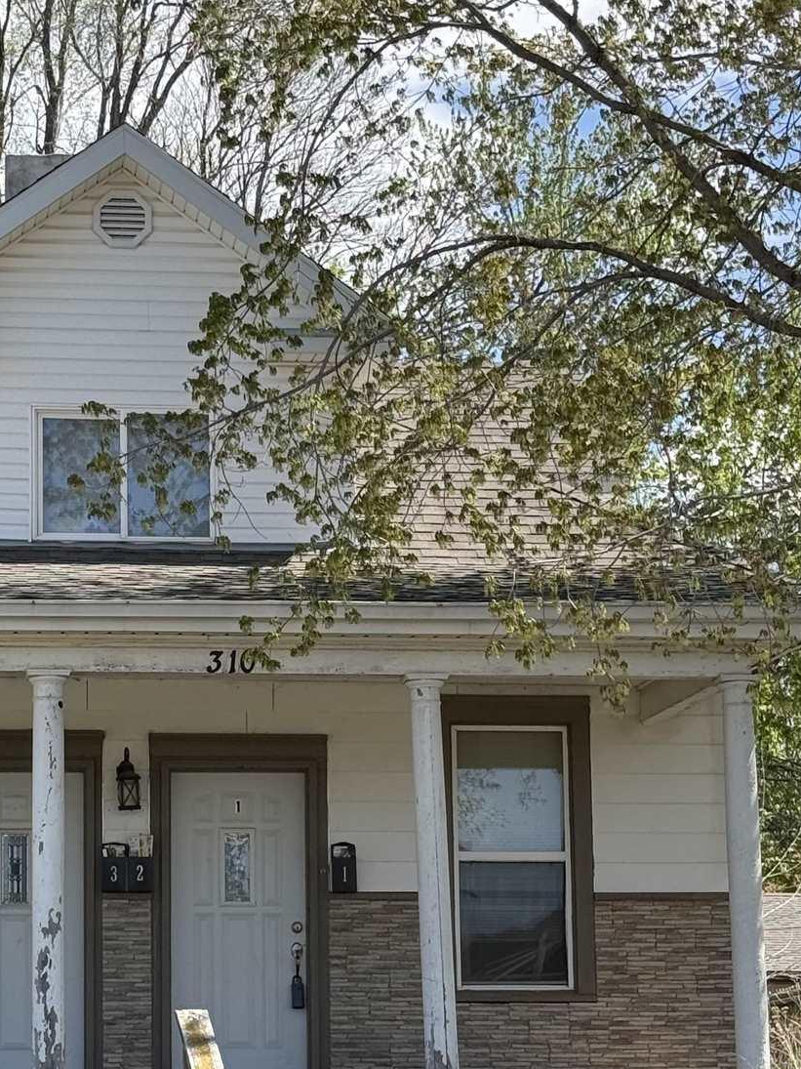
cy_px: 733
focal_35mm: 101
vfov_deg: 19.4
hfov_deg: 14.6
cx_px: 232
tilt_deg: +7.9
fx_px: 3117
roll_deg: +0.0
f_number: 1.78
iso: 64
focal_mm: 6.76
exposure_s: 1/2577
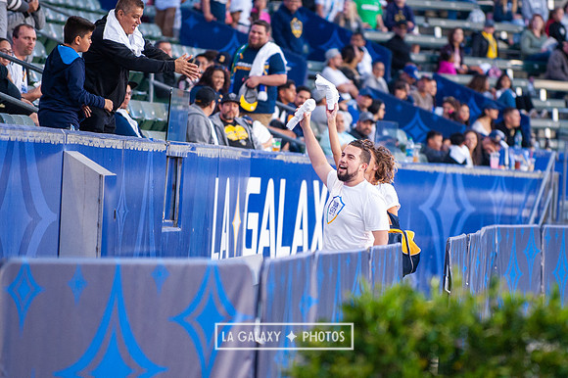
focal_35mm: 293
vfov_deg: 4.7
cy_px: 212
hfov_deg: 7.0
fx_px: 4627
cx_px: 338
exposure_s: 1/320
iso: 1600
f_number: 2.8
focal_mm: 200
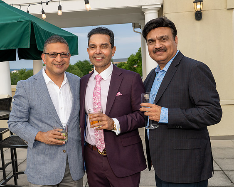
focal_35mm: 47
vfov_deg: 32.3
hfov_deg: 39.5
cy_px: 88
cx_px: 85
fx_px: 323
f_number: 8
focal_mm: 39
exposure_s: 1/250
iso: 1400
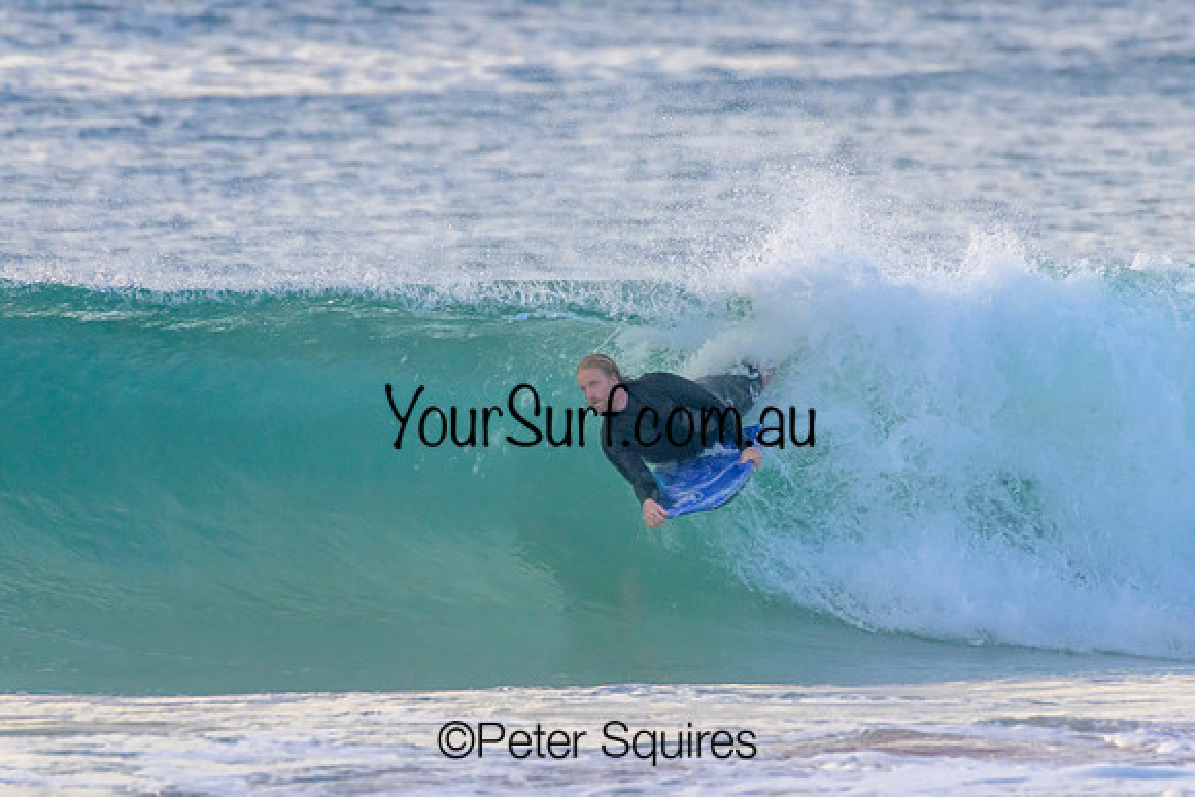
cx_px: 598
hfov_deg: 2.1
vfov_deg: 1.4
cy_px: 398
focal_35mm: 1000
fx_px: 33201
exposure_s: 1/2000
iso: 2800
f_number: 11
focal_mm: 1000
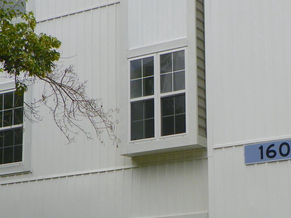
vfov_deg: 15.5
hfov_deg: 20.5
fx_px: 799
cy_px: 155
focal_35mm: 95
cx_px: 204
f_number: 4
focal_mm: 8.5
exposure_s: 1/400
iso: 64
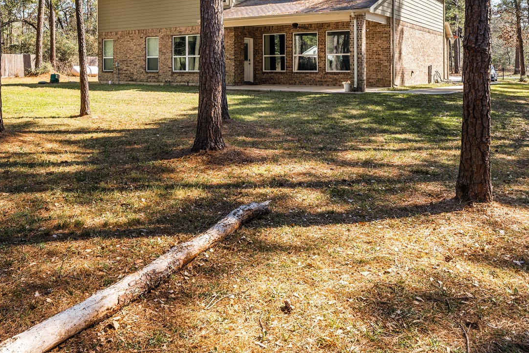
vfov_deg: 39.3
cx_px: 156
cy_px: 65
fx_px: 470
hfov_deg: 56.8
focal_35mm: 32
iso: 200
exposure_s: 1/80
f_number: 9
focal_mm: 16
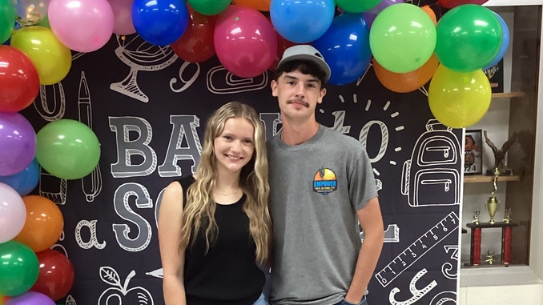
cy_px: 269
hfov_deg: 40.6
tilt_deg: -12.5
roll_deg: +1.7
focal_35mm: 51
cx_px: 246
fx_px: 734
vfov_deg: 22.9
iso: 320
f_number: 2.4
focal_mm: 3.3
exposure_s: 1/60
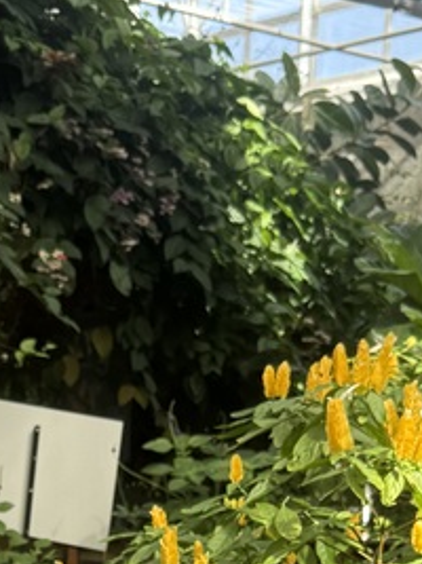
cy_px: 775
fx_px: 1497
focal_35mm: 92
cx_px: 38
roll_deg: +1.4
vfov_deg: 19.3
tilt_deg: -12.7
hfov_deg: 15.8
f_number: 1.78
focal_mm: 6.76
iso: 80
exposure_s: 1/393
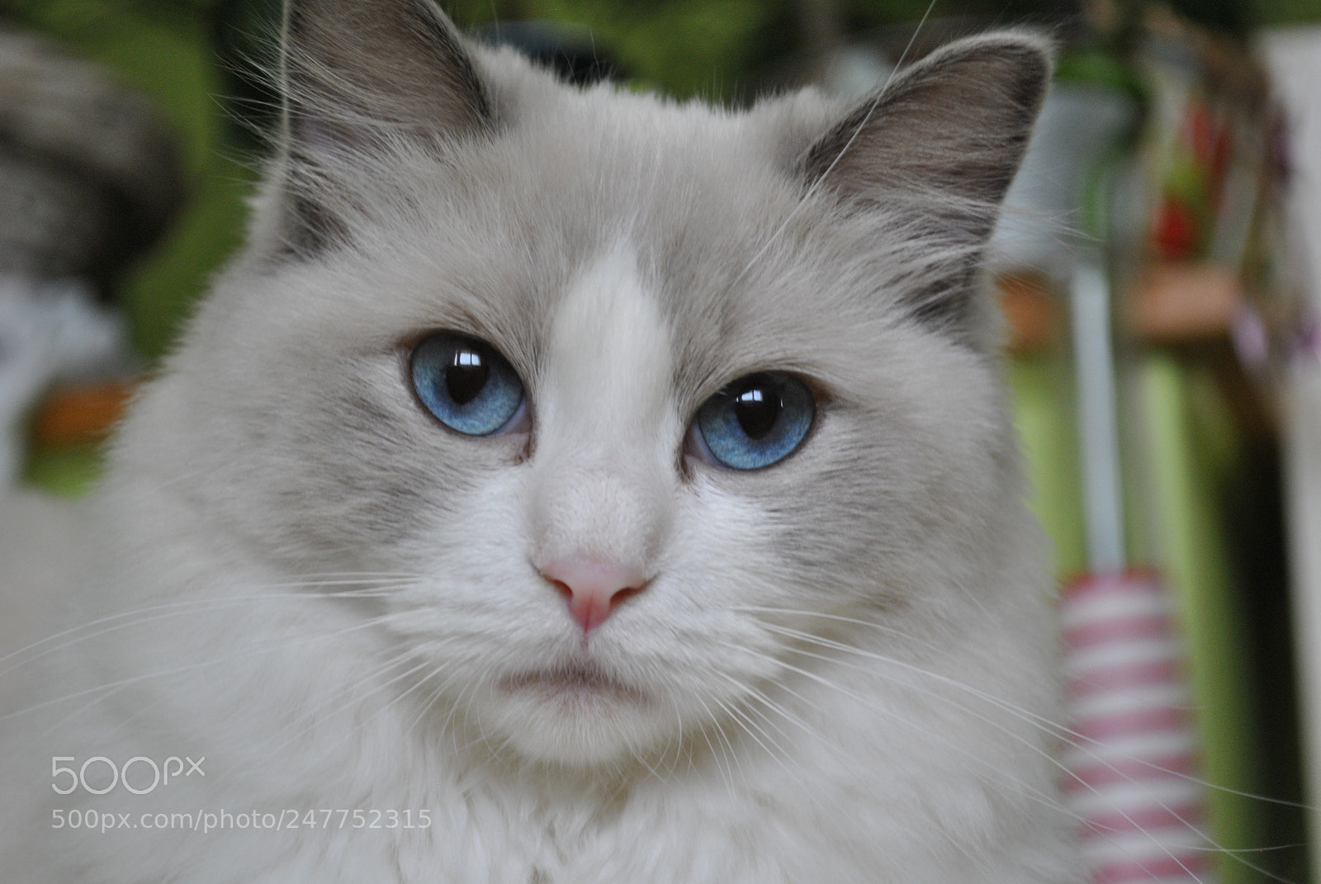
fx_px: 3031
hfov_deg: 24.6
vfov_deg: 16.6
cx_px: 660
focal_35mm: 82
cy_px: 442
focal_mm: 55
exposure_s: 1/30
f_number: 5.6
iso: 400
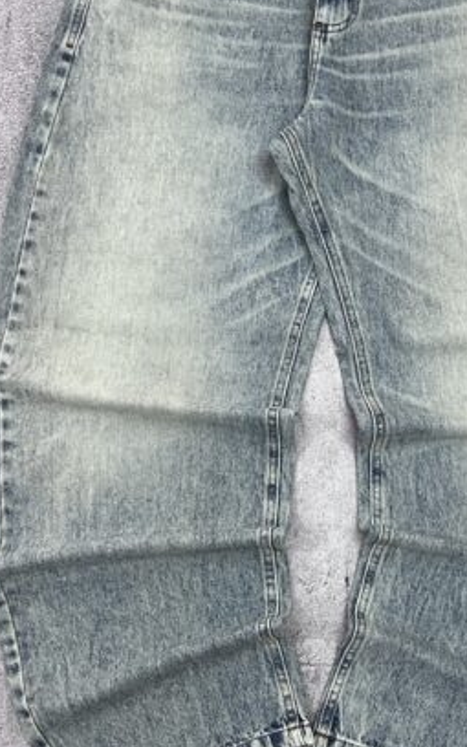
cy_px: 342
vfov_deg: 37.5
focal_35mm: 54
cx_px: 320
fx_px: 1100
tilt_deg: -85.5
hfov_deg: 23.8
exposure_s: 1/50
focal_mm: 5.7
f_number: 1.5
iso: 64
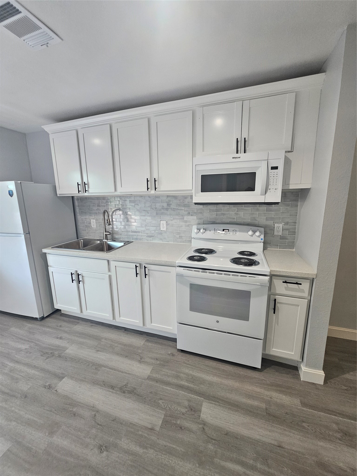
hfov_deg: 89.9
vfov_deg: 106.2
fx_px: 179
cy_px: 238
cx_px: 178
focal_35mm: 13
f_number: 2.2
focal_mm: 2.2
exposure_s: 1/60
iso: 200
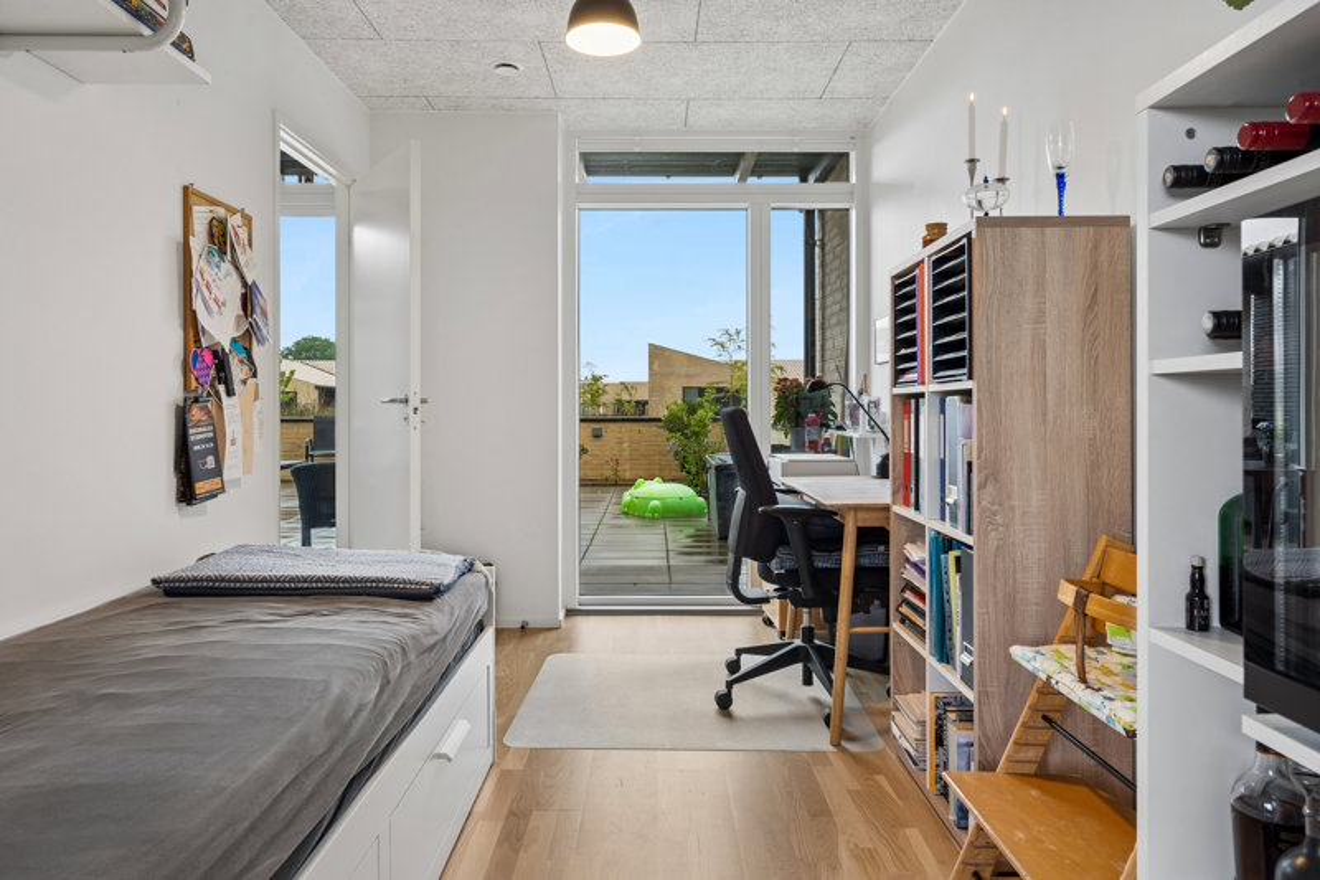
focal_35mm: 22
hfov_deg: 77.3
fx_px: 825
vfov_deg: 56.1
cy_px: 440
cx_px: 660
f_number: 8
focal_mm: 22.5
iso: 200
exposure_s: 1/10
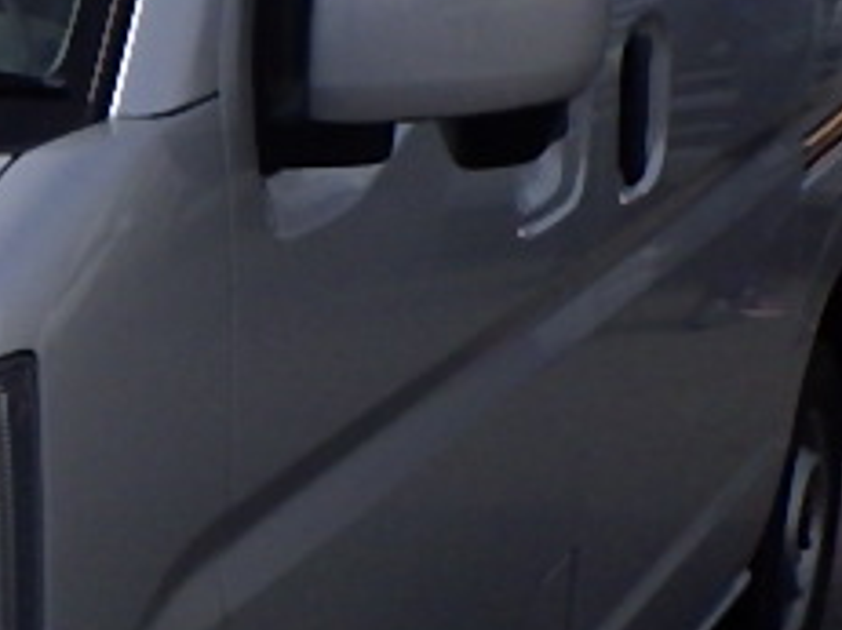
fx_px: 3015
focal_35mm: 124
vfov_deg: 11.9
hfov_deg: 14.8
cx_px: -426
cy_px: 379
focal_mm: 5
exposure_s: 1/2500
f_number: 4.2
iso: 250
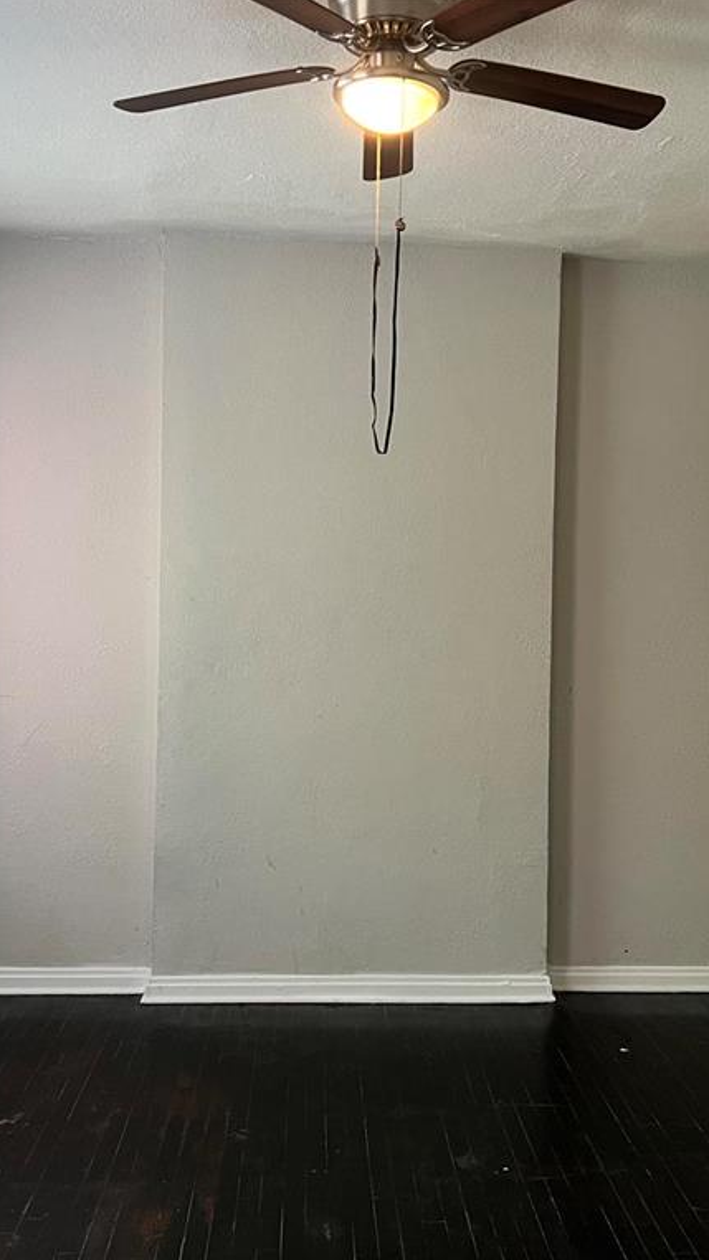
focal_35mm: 38
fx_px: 1270
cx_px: 382
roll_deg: -1.0
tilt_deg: -1.7
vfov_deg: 52.8
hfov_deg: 31.2
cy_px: 628
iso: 125
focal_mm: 5.7
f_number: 1.5
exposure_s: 1/88
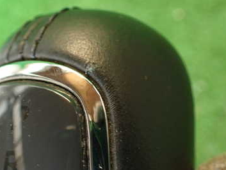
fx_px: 333
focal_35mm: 51
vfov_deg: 28.6
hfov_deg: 37.3
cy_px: 87
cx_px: 87
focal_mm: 5.4
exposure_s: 1/30
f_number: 2.3
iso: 250
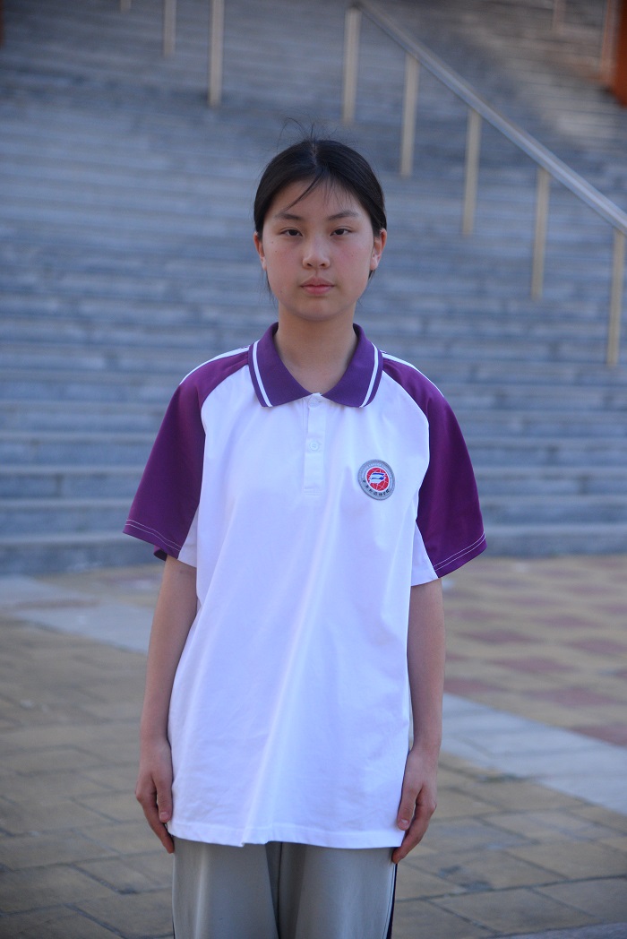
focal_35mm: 85
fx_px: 2218
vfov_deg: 23.9
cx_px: 314
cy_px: 470
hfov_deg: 16.1
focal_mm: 85
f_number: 4
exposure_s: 1/4000
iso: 1600
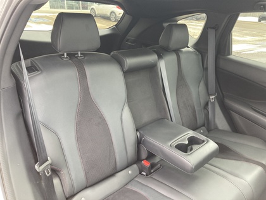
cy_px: 100
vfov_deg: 49.7
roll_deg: -3.5
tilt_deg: -23.7
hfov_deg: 63.4
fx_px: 215
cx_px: 133
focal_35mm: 28
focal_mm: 3.99
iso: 80
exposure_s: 1/120
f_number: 1.8
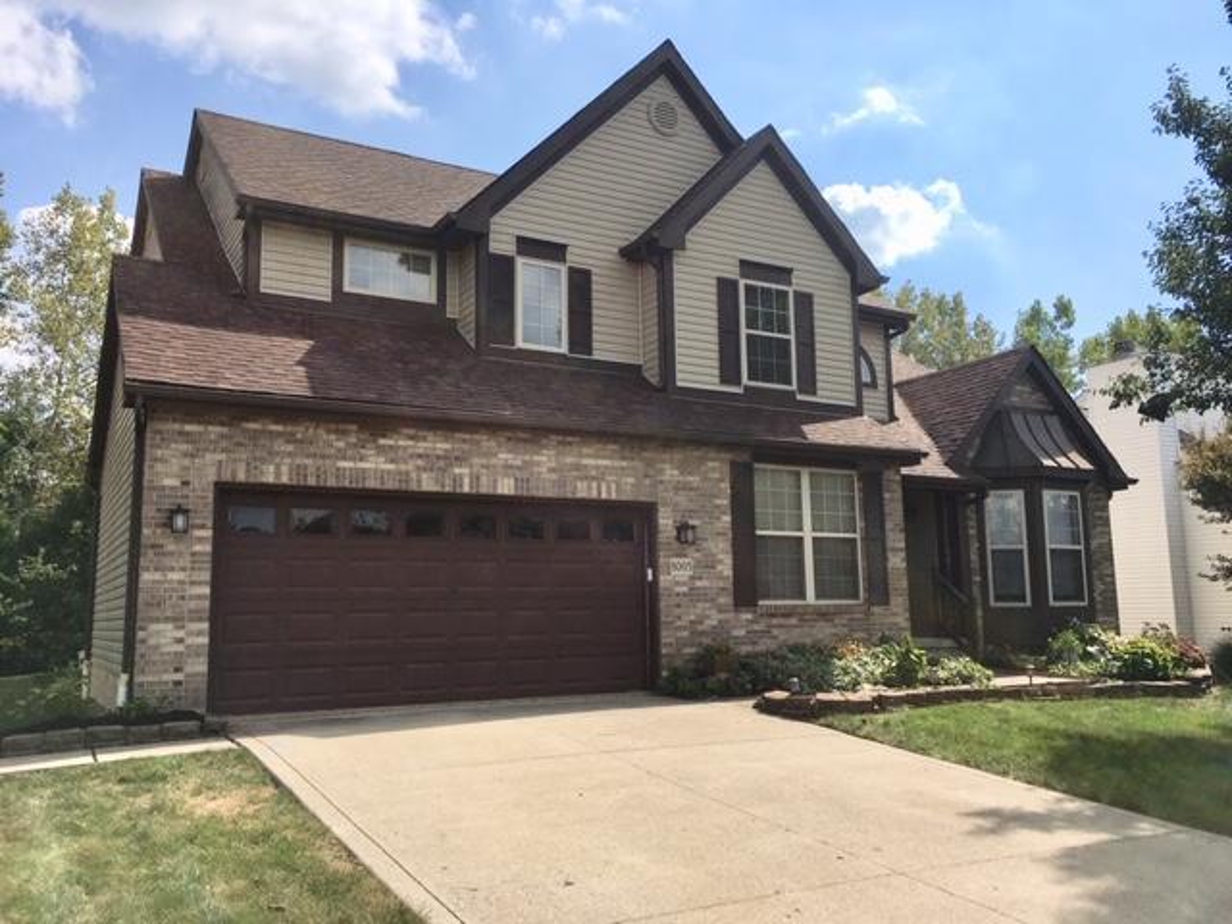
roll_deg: +0.1
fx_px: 1032
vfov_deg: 48.2
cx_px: 616
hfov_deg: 61.7
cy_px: 462
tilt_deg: +7.7
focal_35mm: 29
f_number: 2.2
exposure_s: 1/2079
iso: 25
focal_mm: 4.15
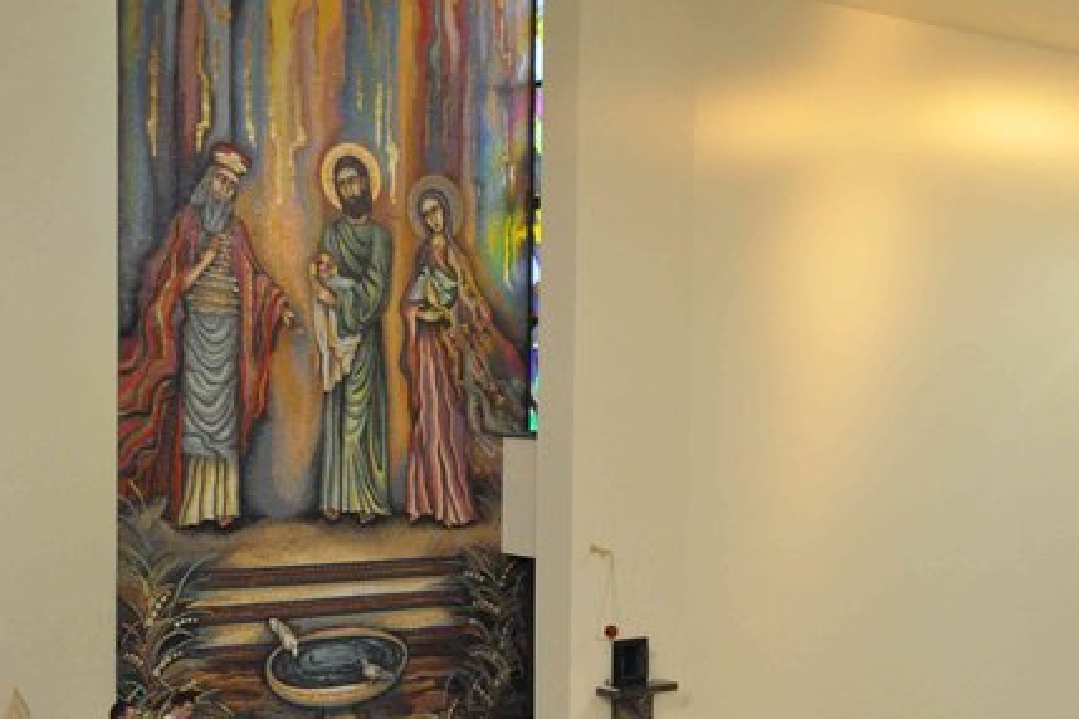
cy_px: 498
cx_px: 646
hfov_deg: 35.1
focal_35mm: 57
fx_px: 1701
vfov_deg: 23.7
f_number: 11
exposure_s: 1/20
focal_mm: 25
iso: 3200
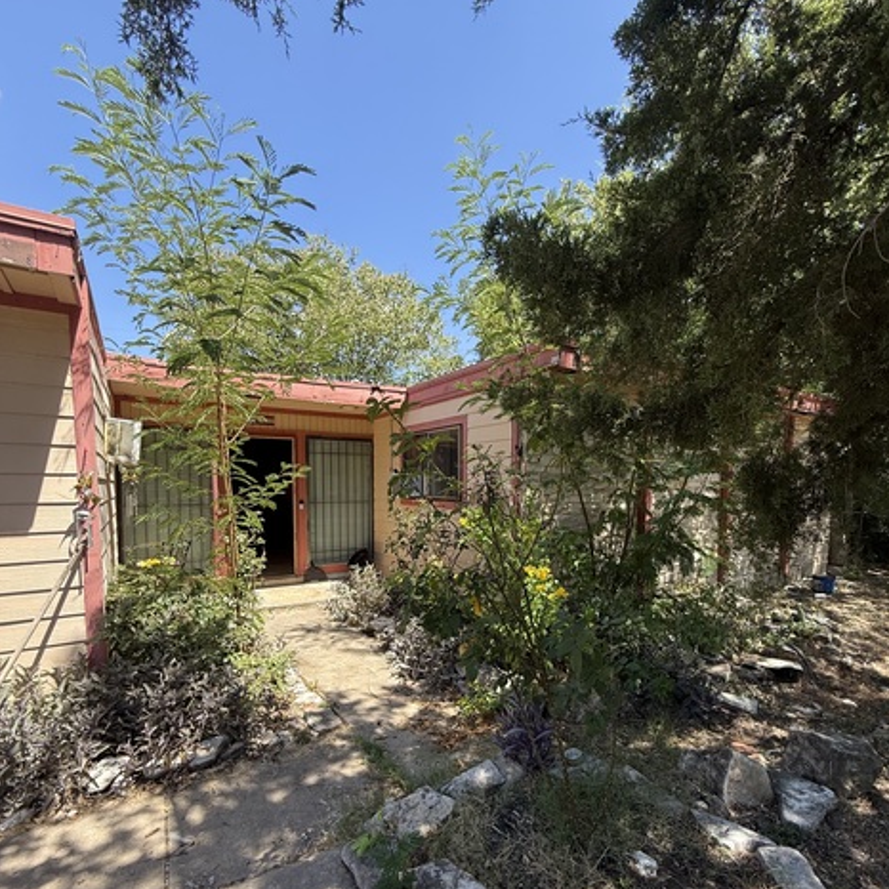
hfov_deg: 84.0
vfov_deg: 83.3
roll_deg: -0.8
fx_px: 494
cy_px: 515
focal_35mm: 17
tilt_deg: -2.4
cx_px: 454
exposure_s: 1/461
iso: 50
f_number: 2.2
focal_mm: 2.22
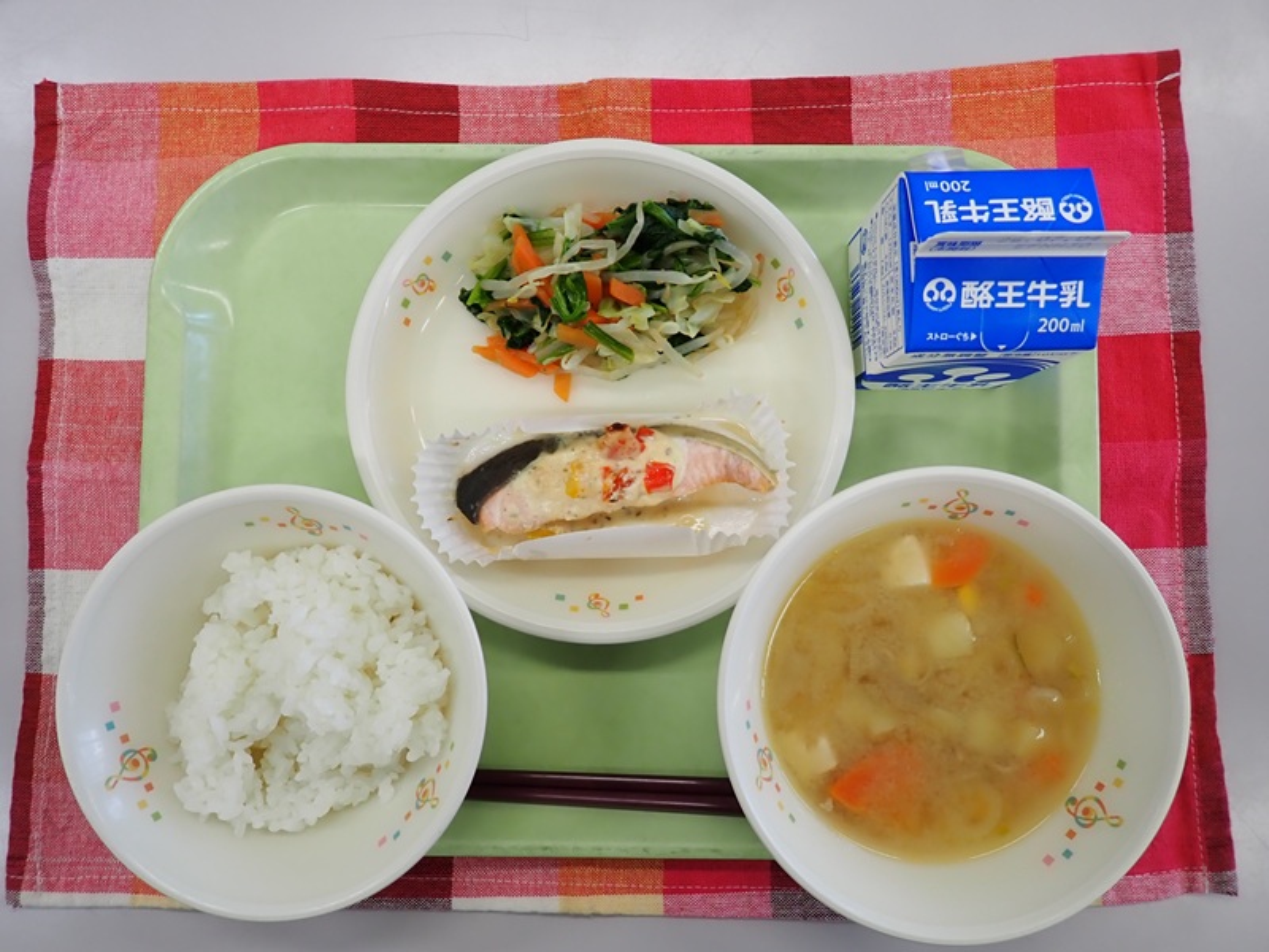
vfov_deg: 54.9
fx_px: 916
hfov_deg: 69.4
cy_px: 476
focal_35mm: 25
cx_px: 634
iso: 100
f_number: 2
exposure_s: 1/125
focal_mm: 4.5
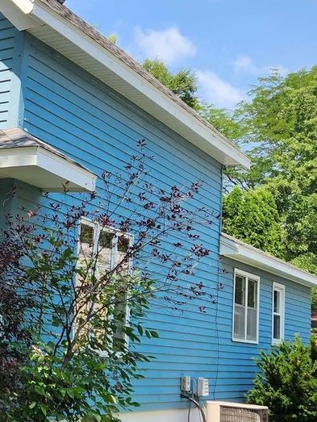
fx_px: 732
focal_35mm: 60
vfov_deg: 32.2
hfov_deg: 22.1
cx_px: -91
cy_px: 222
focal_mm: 5.4
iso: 20
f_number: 1.8
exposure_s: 1/857
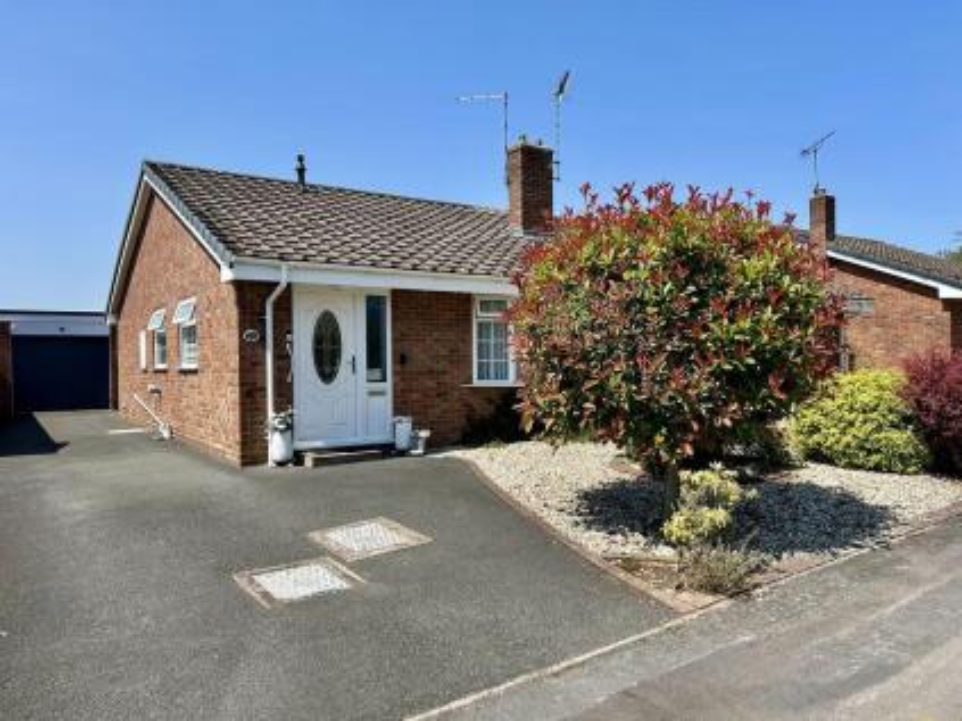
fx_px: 722
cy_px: 360
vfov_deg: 53.0
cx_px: 481
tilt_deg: -0.6
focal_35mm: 26
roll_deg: +1.4
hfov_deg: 67.3
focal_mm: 5.7
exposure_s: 1/3077
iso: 50
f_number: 1.5
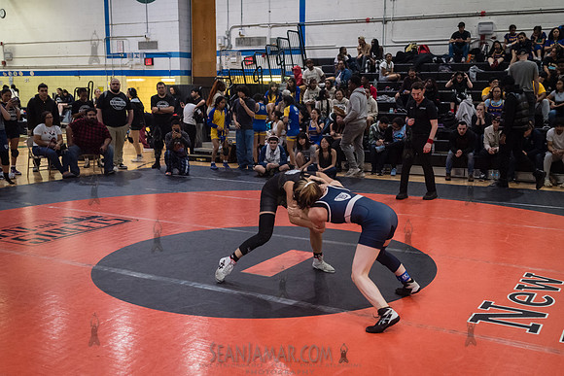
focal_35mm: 40
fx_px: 623
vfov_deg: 33.6
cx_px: 305
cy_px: 198
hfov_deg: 48.6
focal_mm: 35
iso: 5000
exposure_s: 1/400
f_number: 3.2
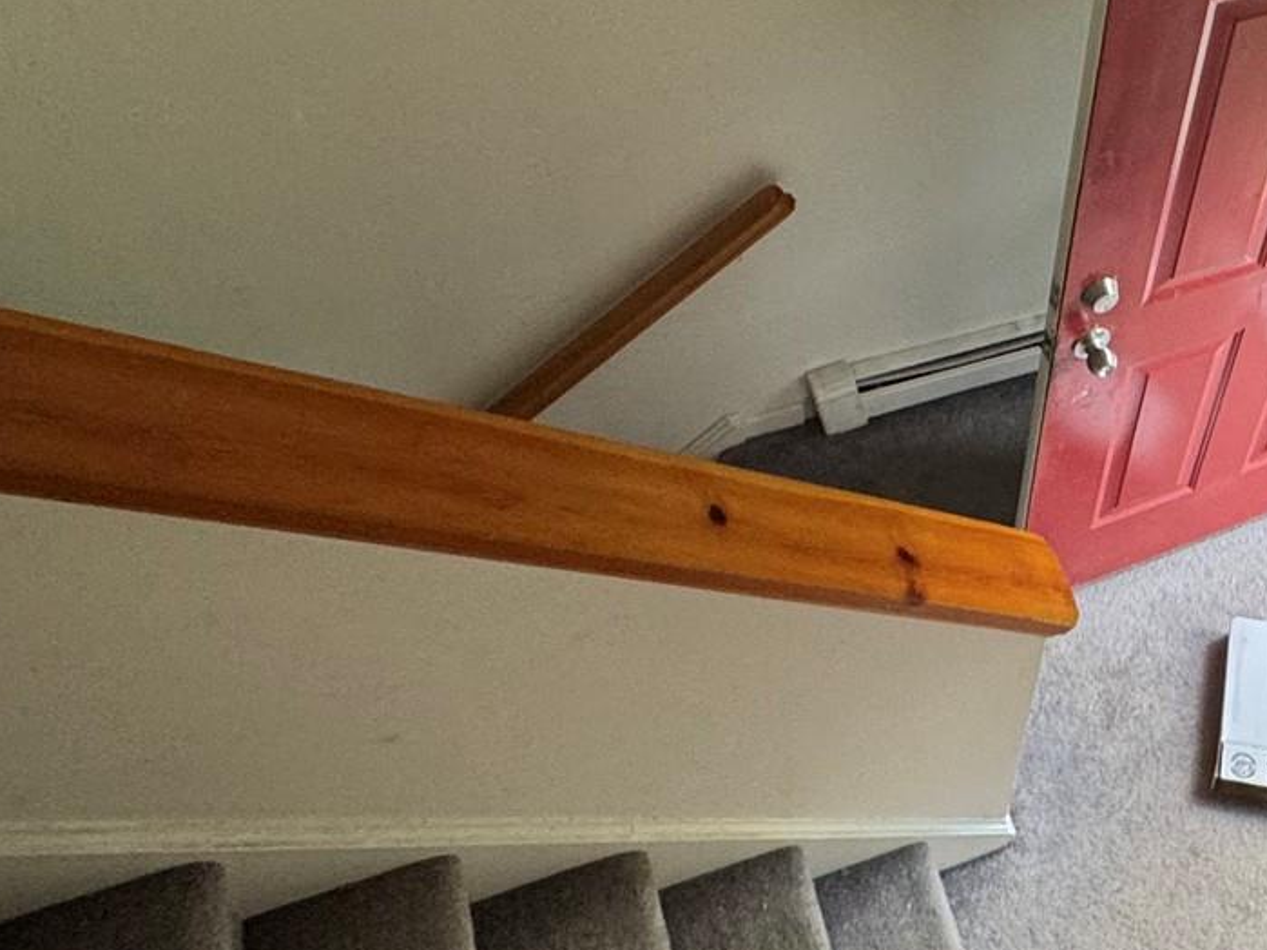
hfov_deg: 42.9
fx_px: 1500
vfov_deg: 34.6
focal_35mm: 41
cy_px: 281
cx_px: 1073
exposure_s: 1/120
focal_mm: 2.22
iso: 200
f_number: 2.2
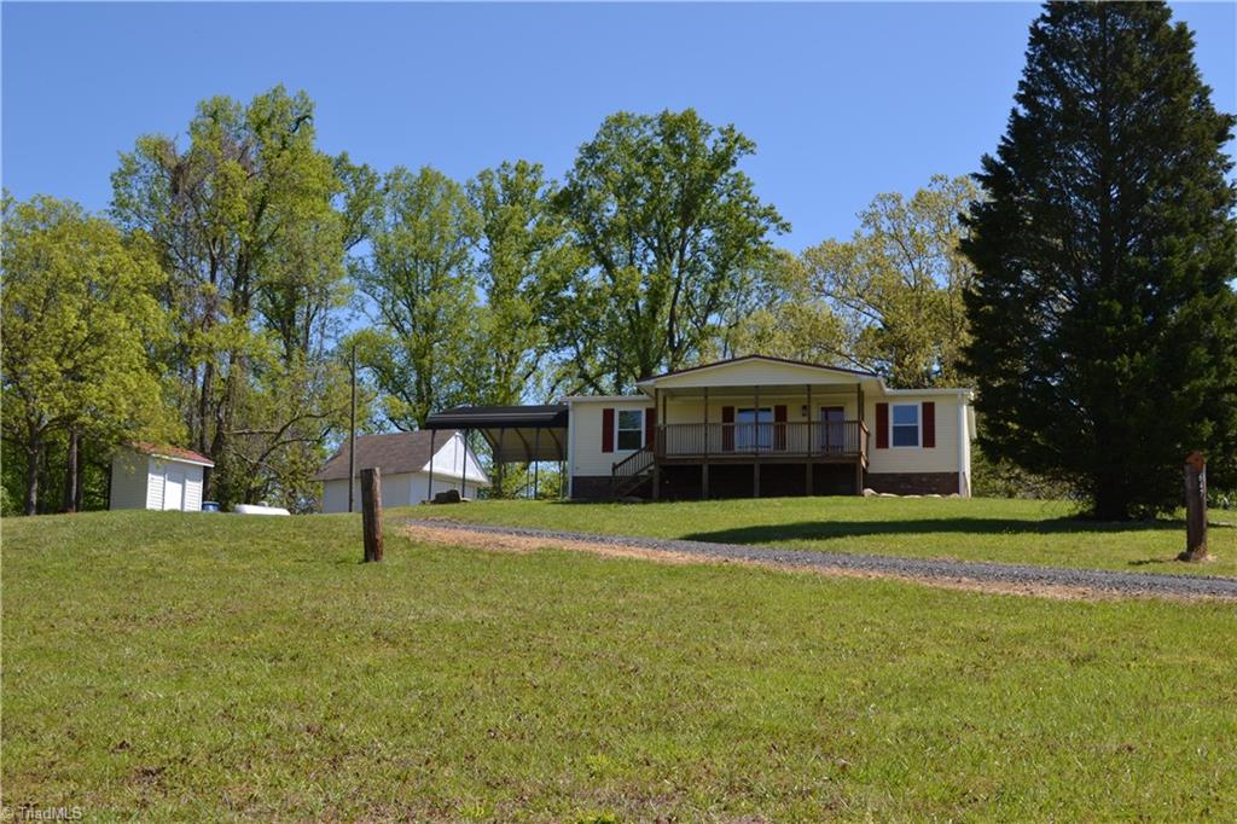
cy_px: 412
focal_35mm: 48
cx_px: 618
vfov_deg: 28.1
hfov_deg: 41.1
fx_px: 1649
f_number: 7.1
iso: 100
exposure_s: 1/200
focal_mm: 32
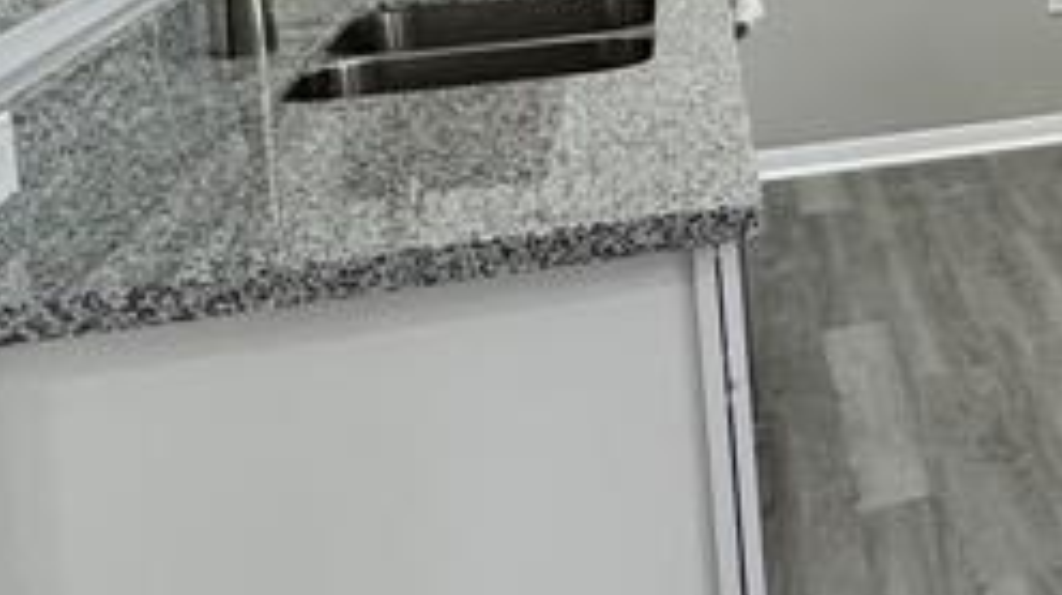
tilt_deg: -7.3
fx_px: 1773
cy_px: -124
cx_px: 1614
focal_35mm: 63
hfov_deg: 25.0
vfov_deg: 18.1
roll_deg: +0.2
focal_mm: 2.22
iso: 200
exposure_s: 1/120
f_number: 2.2
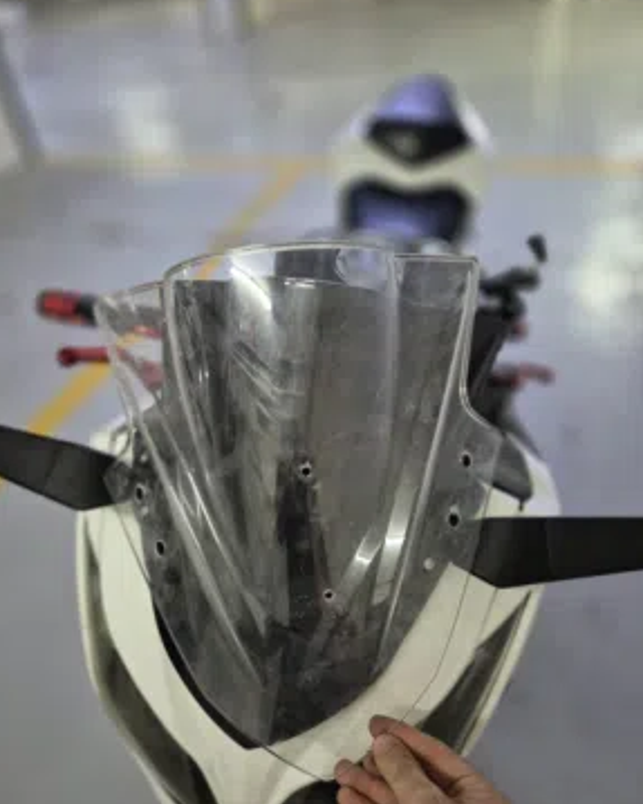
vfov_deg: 68.1
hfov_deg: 56.8
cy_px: 396
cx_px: 309
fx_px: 595
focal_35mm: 25
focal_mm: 5.4
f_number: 1.8
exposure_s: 1/29
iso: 800
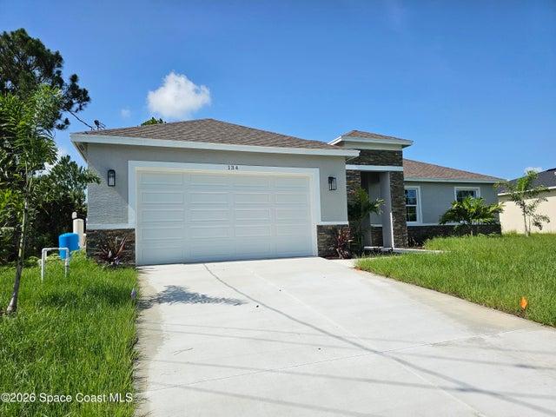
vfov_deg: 58.9
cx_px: 278
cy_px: 208
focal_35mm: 23
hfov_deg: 73.9
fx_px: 369
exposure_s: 1/1597
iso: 10
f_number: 1.7
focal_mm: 6.3
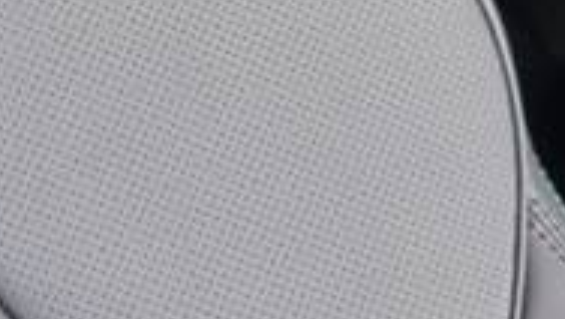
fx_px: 2473
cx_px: 346
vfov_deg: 7.4
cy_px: 47
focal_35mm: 165
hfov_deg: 13.0
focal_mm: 6.7
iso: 320
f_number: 1.8
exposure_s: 1/40
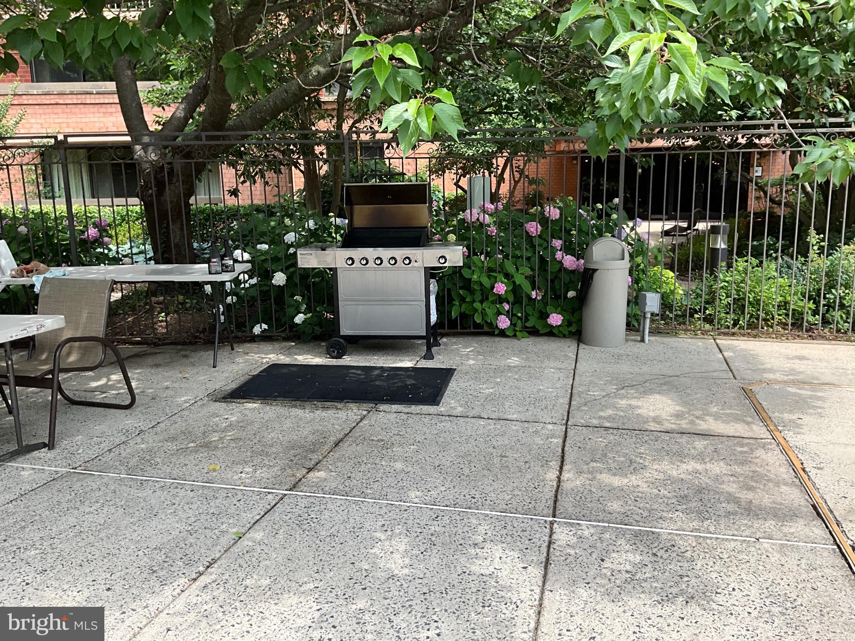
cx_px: 428
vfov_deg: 48.2
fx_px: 716
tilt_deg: -11.7
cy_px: 320
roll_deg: +2.0
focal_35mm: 29
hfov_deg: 61.7
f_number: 1.8
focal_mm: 3
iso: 25
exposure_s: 1/372
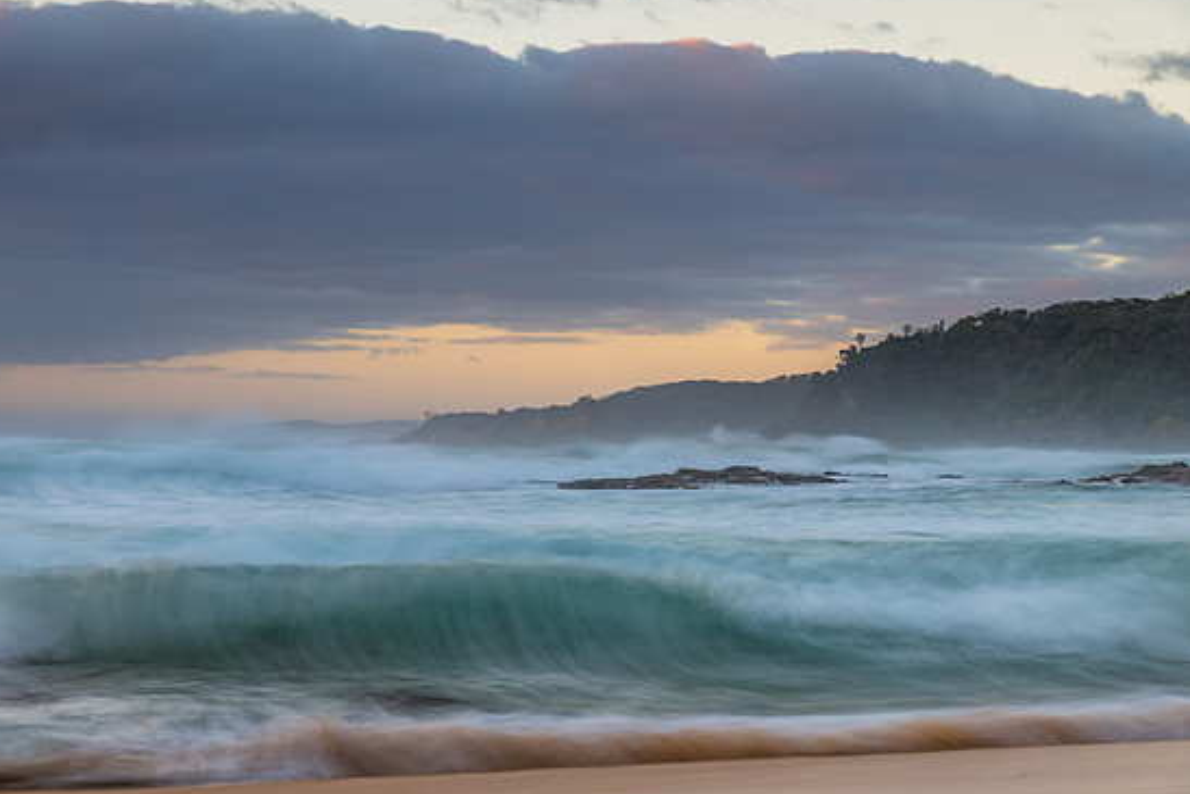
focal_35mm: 88
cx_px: 561
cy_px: 406
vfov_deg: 15.5
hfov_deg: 23.1
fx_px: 2909
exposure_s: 1
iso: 80
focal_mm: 78
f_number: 8
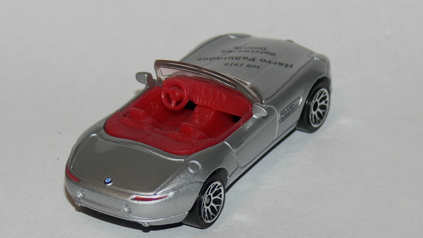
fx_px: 2378
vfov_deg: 5.7
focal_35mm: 212
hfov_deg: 10.2
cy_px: 121
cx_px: 206
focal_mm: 24.8
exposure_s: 1/30
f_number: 3.6
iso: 100
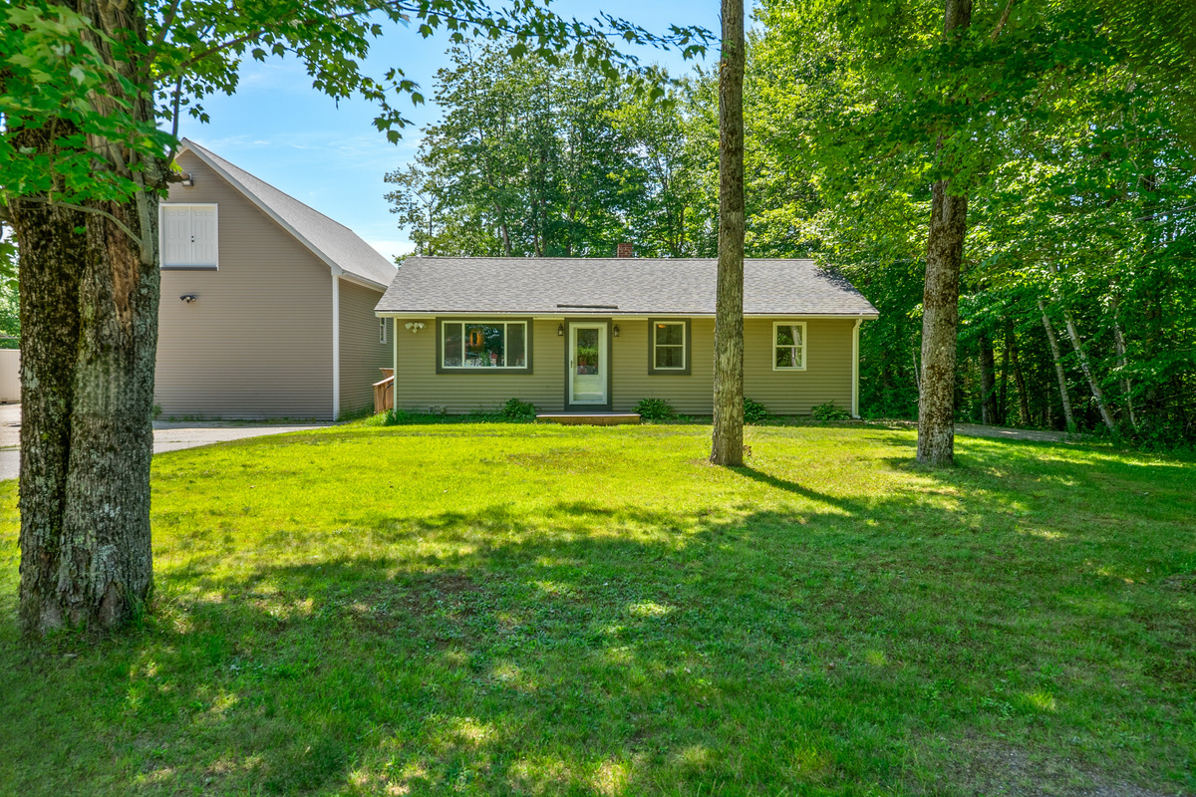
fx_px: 797
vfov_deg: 53.1
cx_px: 598
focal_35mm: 24
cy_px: 398
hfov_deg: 73.7
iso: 250
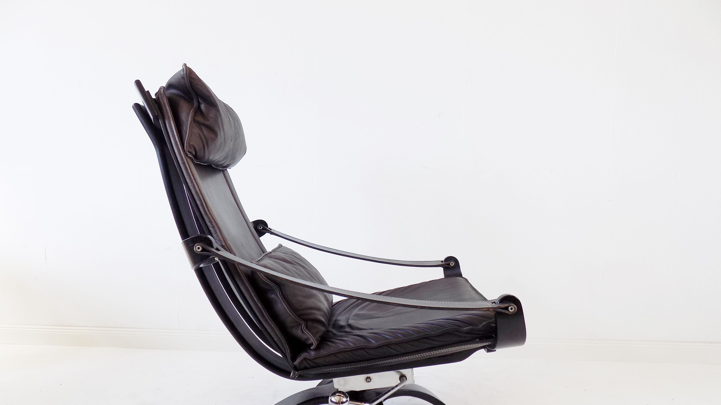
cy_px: 257
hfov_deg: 71.9
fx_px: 497
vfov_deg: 44.0
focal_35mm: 26
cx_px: 357
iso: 80
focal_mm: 4
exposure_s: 1/30
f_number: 3.1
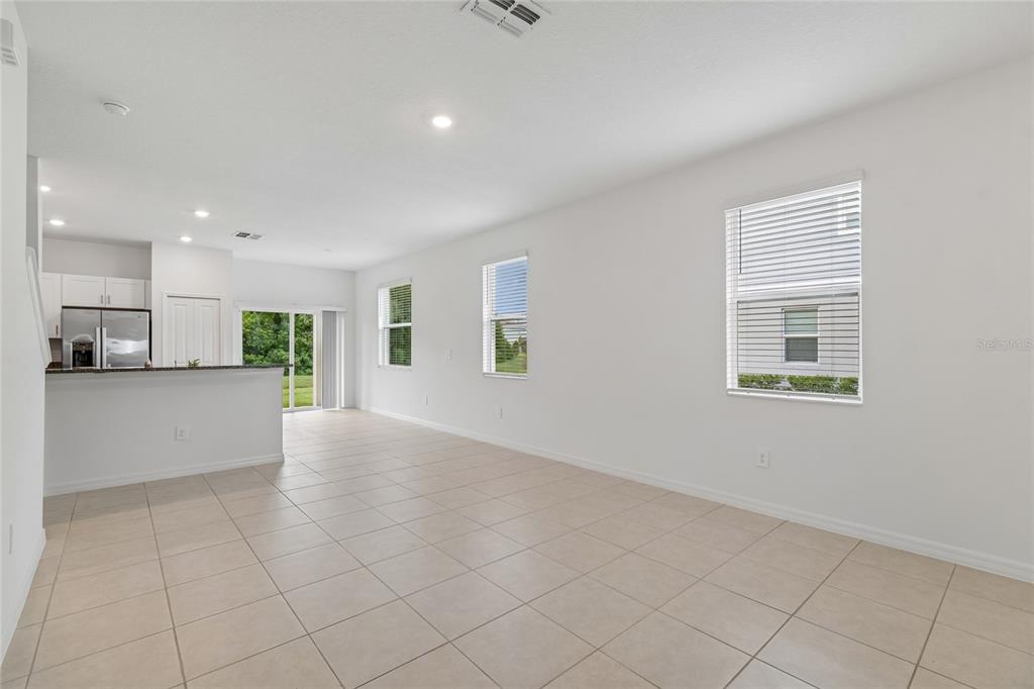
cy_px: 344
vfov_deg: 77.3
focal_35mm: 15
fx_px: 431
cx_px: 517
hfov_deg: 100.4
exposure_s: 1/5
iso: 100
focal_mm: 10
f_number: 7.1
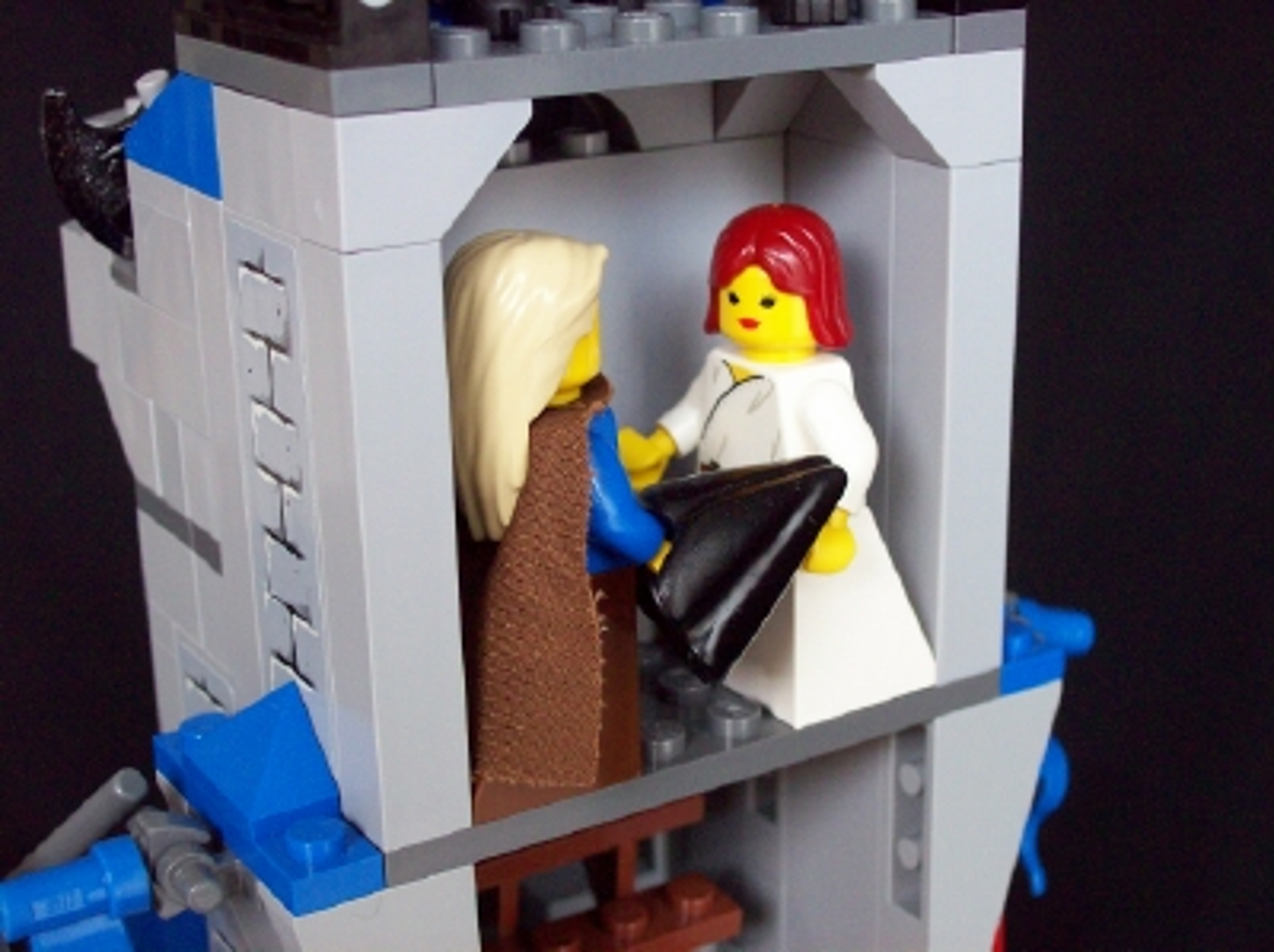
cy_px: 476
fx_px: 2059
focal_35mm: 56
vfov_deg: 26.0
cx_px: 637
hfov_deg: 34.4
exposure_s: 1/20.2
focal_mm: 9.4
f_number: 3.4
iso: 160
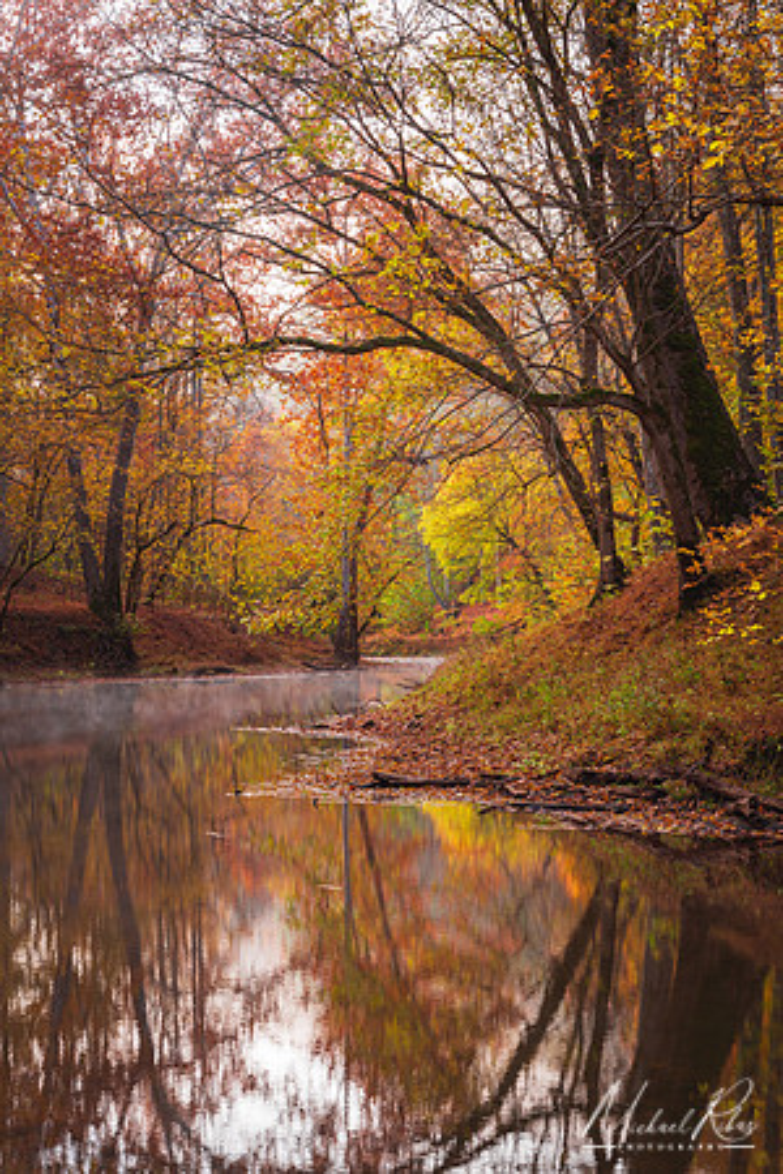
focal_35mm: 62
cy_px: 587
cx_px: 392
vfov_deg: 32.4
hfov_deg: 21.9
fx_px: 2023
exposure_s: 1/6
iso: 64
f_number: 11
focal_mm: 62
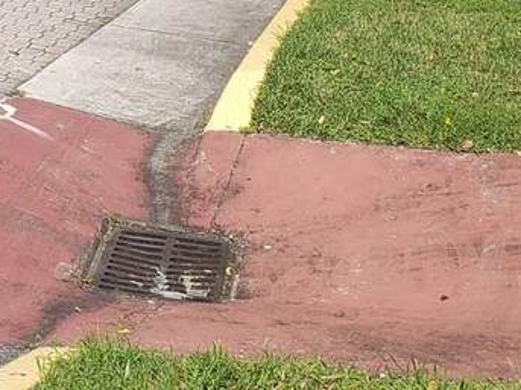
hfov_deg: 19.4
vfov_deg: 14.3
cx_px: -53
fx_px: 1459
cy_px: -193
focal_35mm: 97
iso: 50
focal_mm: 4.3
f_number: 2.4
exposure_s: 1/1454
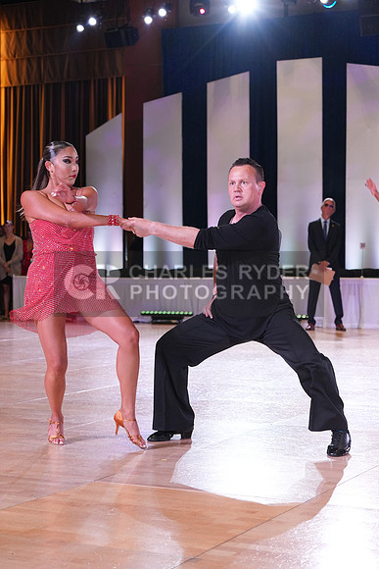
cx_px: 190
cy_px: 284
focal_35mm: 70
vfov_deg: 28.8
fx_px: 1105
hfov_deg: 19.5
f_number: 5
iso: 2500
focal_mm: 70
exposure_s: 1/250
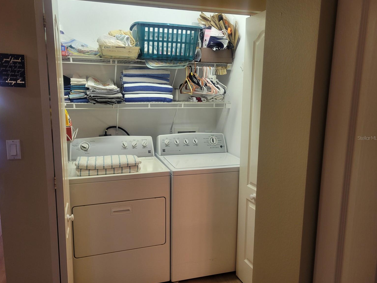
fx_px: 294
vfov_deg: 51.4
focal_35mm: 27
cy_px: 138
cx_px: 185
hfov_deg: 65.3
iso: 125
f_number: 1.8
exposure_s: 1/40
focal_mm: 5.4
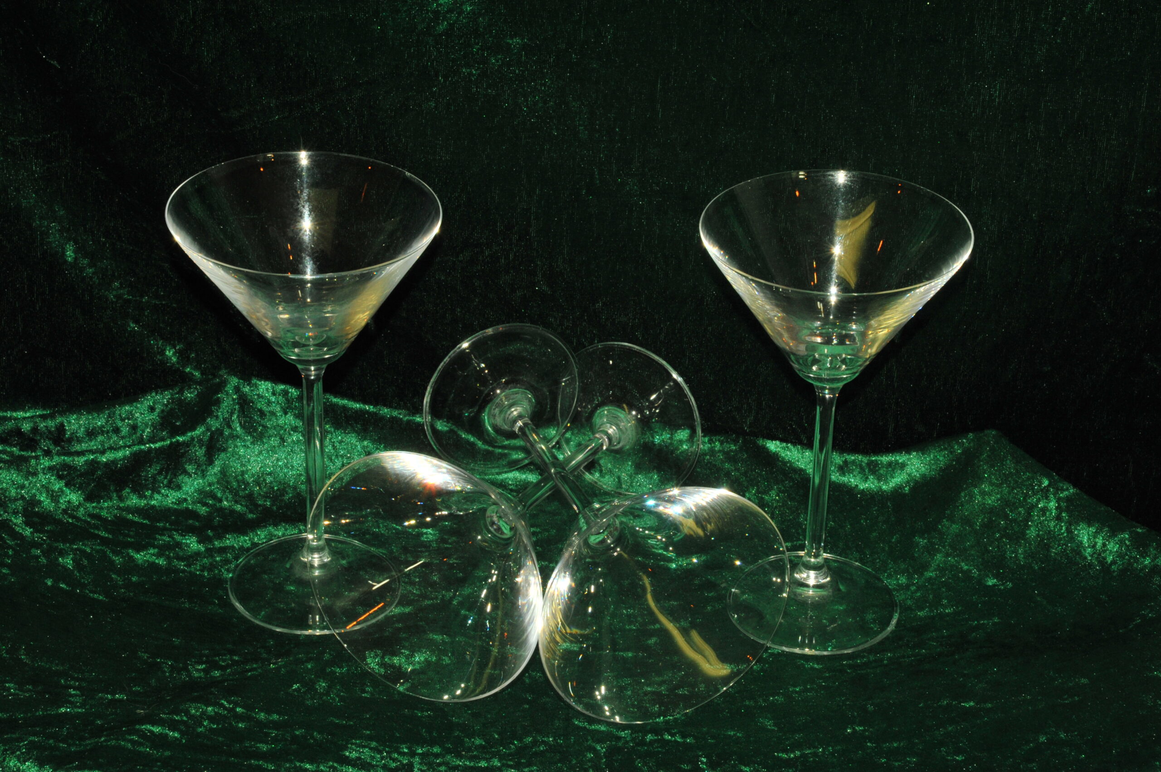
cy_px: 386
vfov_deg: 13.0
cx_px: 580
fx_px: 3384
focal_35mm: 105
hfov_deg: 19.5
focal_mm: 105
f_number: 22
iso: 1600
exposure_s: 1/60
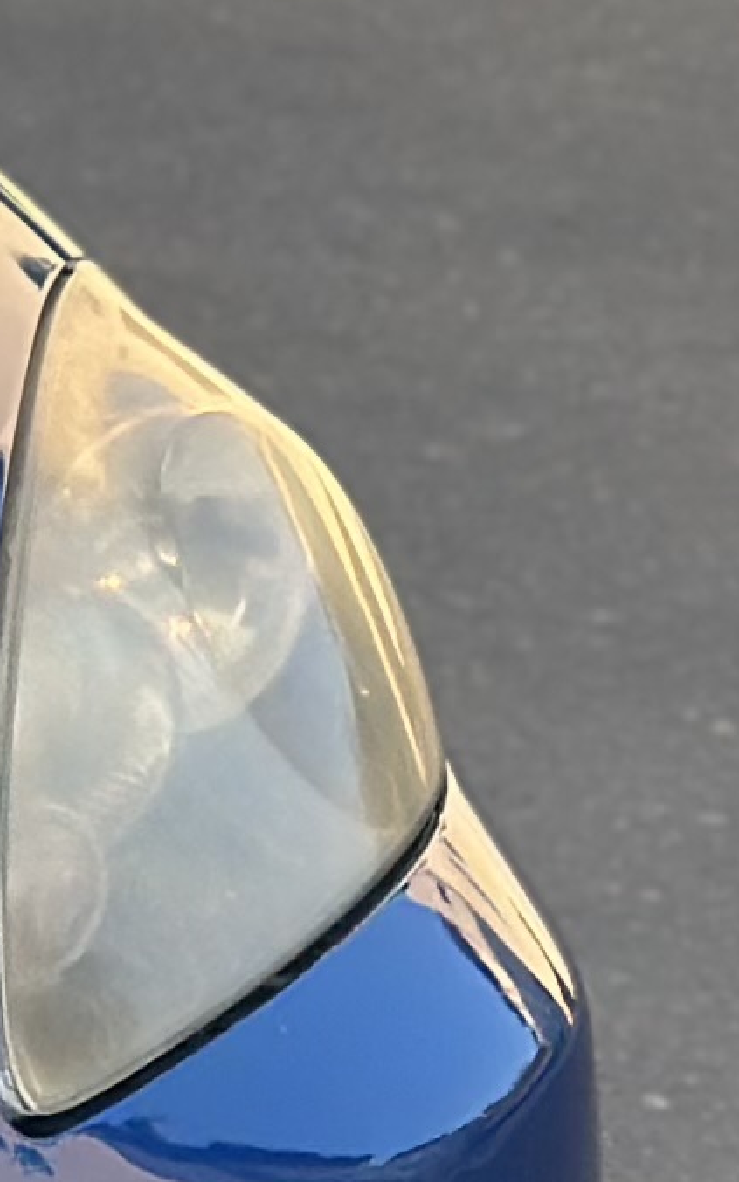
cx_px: -2243
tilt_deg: -11.3
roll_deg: +4.1
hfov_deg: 4.0
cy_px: 288
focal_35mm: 303
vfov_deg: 6.9
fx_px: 9766
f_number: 1.78
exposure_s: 1/604
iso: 80
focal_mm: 6.86
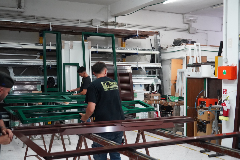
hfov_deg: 43.6
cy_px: 80
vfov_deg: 29.9
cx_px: 120
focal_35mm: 45
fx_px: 300
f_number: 4.5
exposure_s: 1/160
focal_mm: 45
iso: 10000
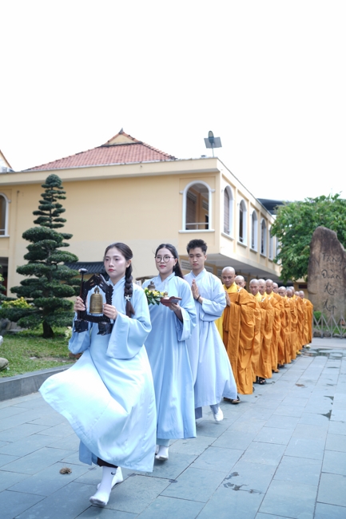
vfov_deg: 54.4
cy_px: 260
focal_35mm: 35
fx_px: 505
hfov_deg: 37.8
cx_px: 173
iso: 80
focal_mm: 35
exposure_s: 1/320
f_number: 2.5
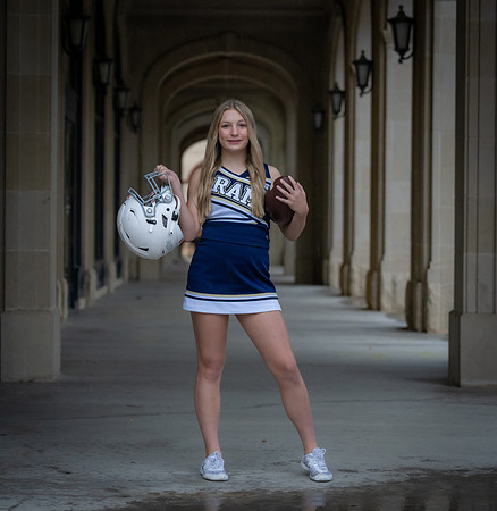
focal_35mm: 94
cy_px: 249
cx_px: 241
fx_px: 1545
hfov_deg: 18.3
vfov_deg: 18.8
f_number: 2.8
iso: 2500
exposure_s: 1/250
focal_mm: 70
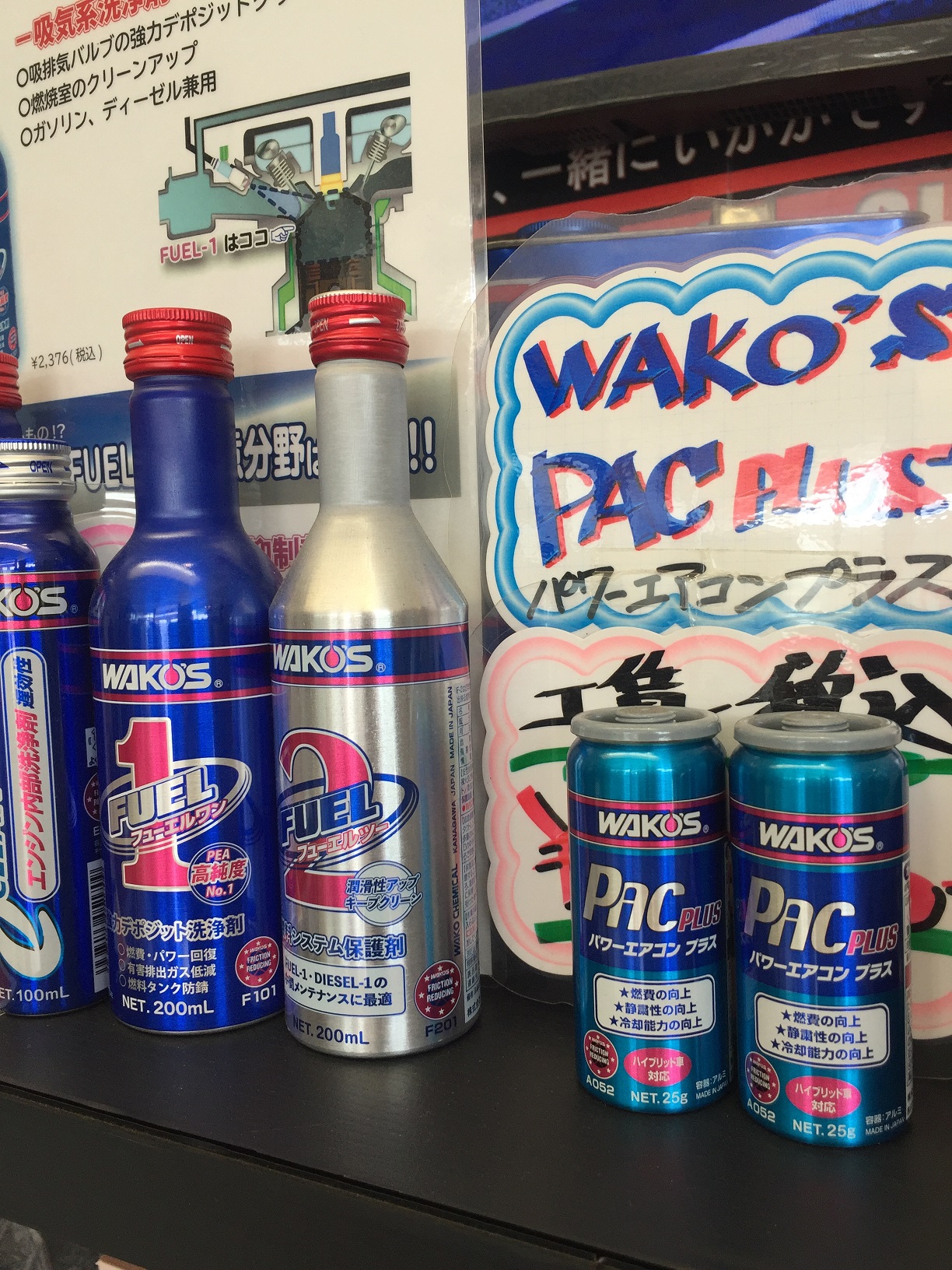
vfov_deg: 61.7
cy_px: 635
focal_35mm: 29
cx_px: 476
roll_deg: +2.8
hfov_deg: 48.2
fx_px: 1063
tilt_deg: -4.8
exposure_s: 1/120
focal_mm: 4.15
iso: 50
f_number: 2.2
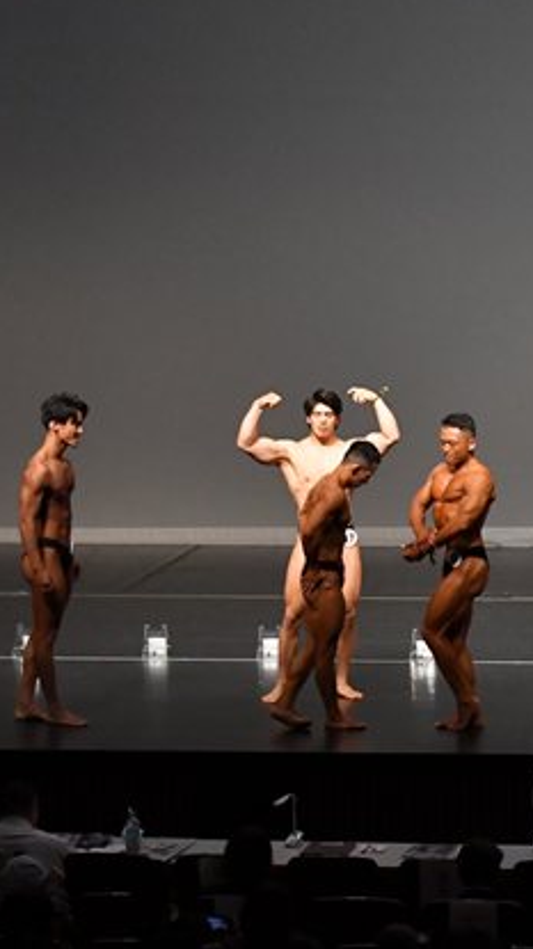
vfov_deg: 11.8
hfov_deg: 6.6
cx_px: 754
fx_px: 4579
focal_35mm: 182
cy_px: 524
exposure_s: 1/400
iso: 4000
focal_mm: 62
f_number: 5.6
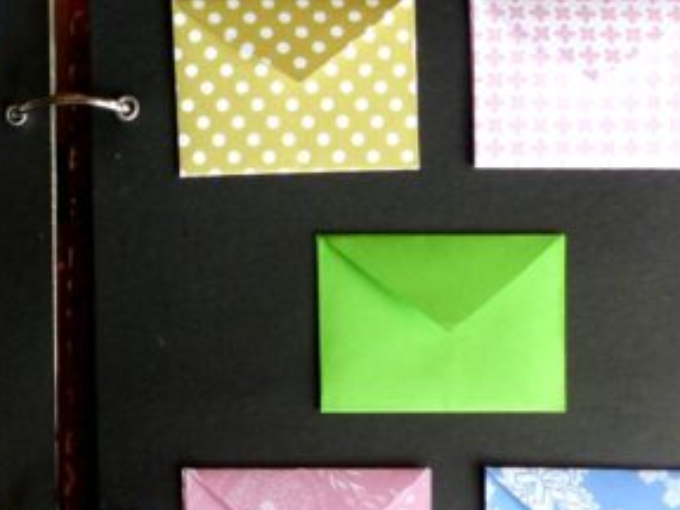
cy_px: 378
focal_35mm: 52
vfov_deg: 27.7
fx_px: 1021
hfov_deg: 34.8
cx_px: 76
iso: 125
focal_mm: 4.5
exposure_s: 1/60
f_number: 2.8
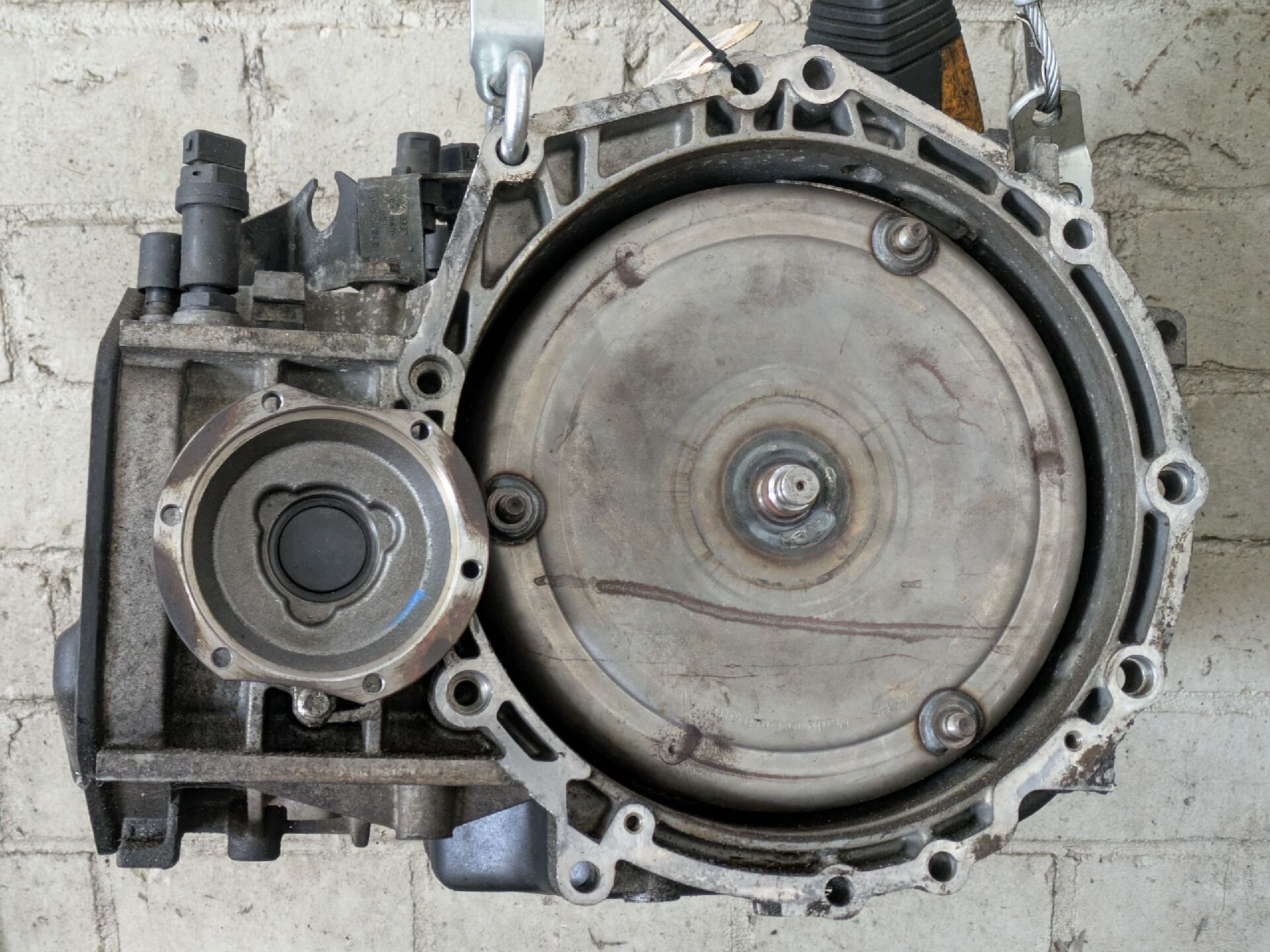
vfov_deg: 28.6
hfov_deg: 37.5
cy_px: 476
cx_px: 635
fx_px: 1871
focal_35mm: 51
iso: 426
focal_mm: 5.43
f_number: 1.89
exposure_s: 1/33.3
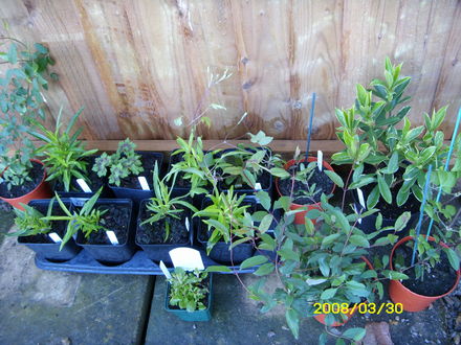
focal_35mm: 31
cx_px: 230
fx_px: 413
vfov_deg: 45.4
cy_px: 172
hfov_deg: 58.4
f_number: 3.5
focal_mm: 6.3
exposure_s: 1/30
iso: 100
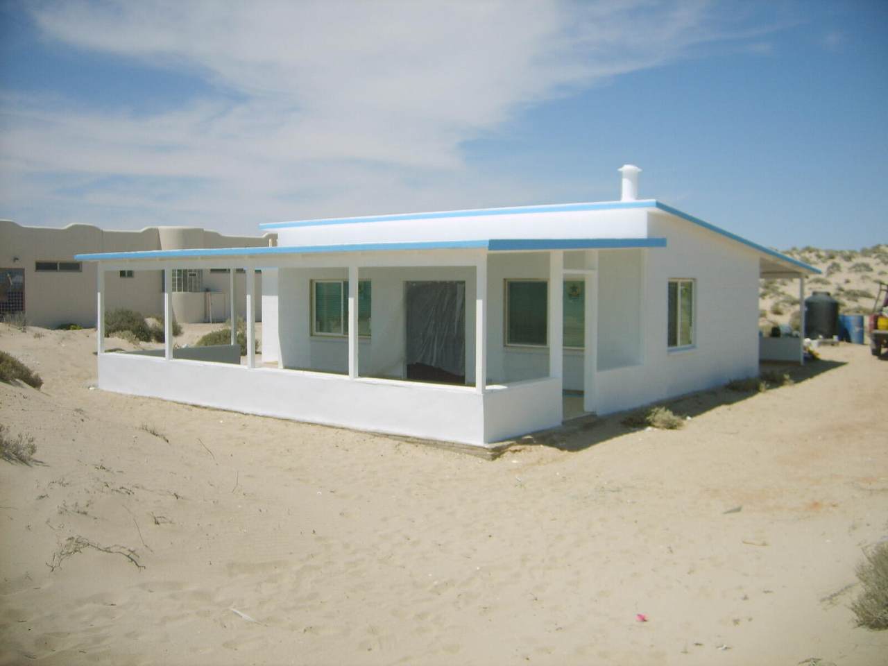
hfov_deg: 52.6
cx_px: 444
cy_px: 333
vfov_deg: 40.7
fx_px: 898
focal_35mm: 35
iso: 50
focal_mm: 5.8
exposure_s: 1/1500
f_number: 7.1
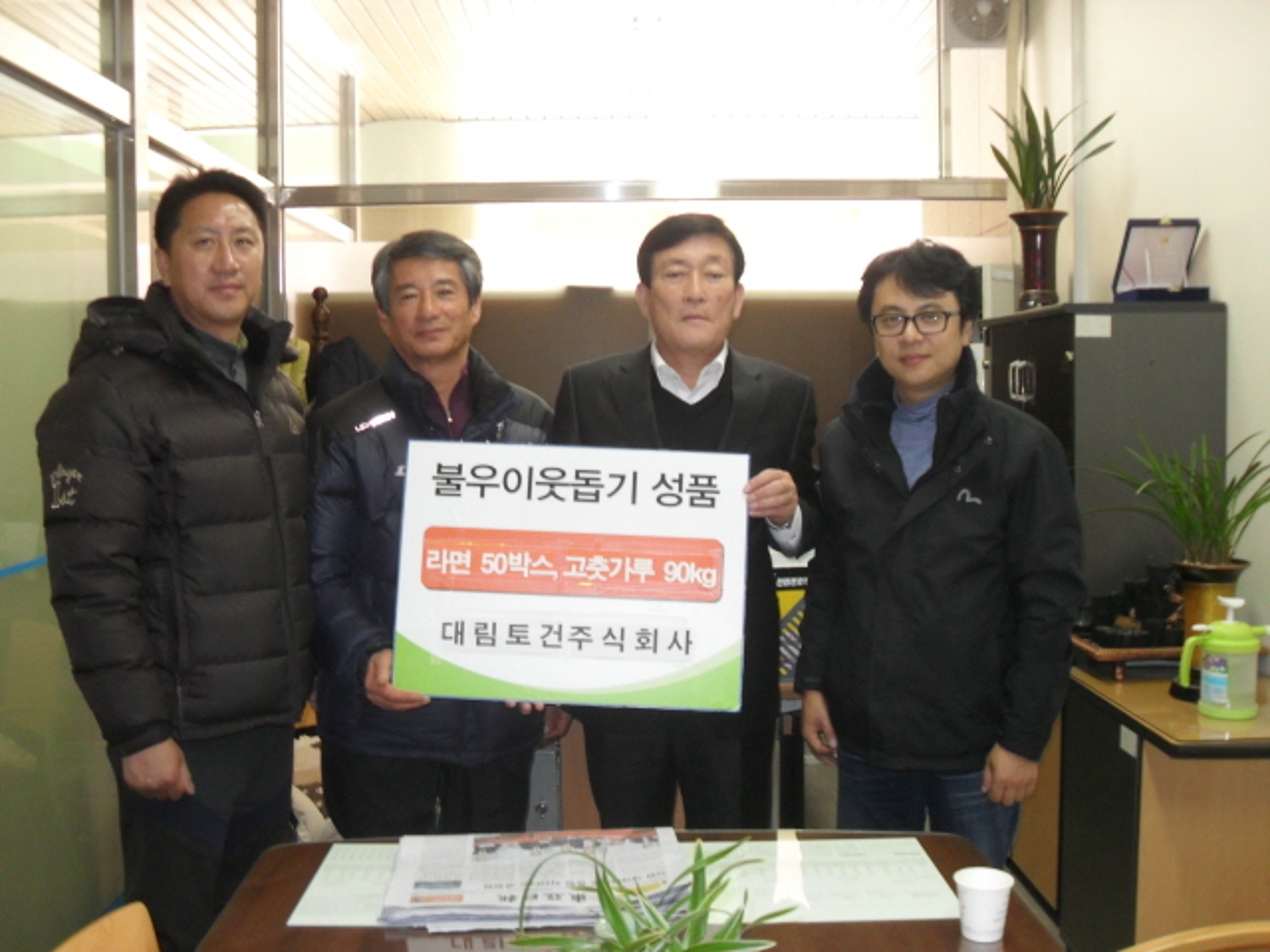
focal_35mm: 35
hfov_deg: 52.6
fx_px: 1284
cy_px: 476
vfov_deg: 40.7
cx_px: 635
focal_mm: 6.2
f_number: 2.8
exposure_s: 1/45
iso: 200
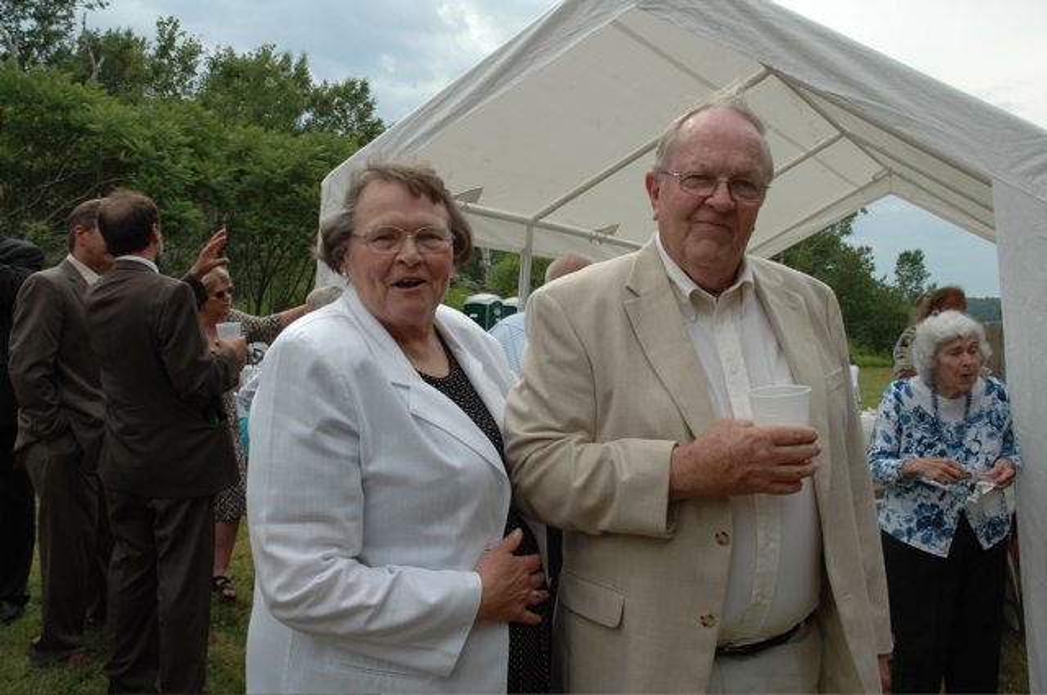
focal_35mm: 33
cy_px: 348
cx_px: 524
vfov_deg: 39.9
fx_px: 959
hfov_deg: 57.3
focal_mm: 22
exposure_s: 1/320
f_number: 9
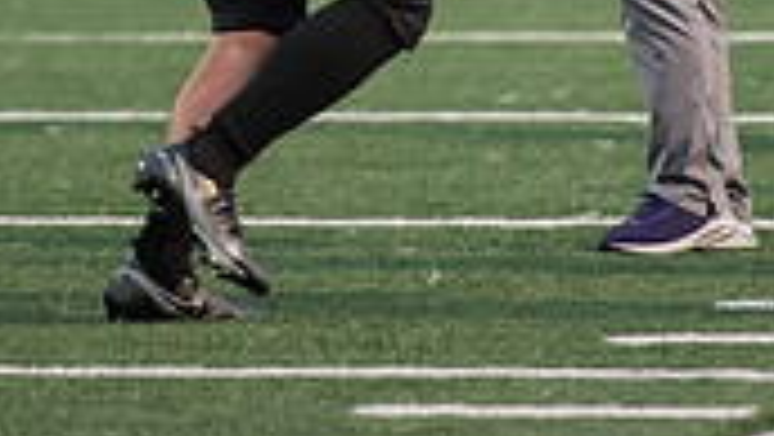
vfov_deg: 1.8
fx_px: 13800
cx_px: 544
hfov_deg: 3.2
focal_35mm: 672
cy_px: -425
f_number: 2.8
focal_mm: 190
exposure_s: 1/800
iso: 2500
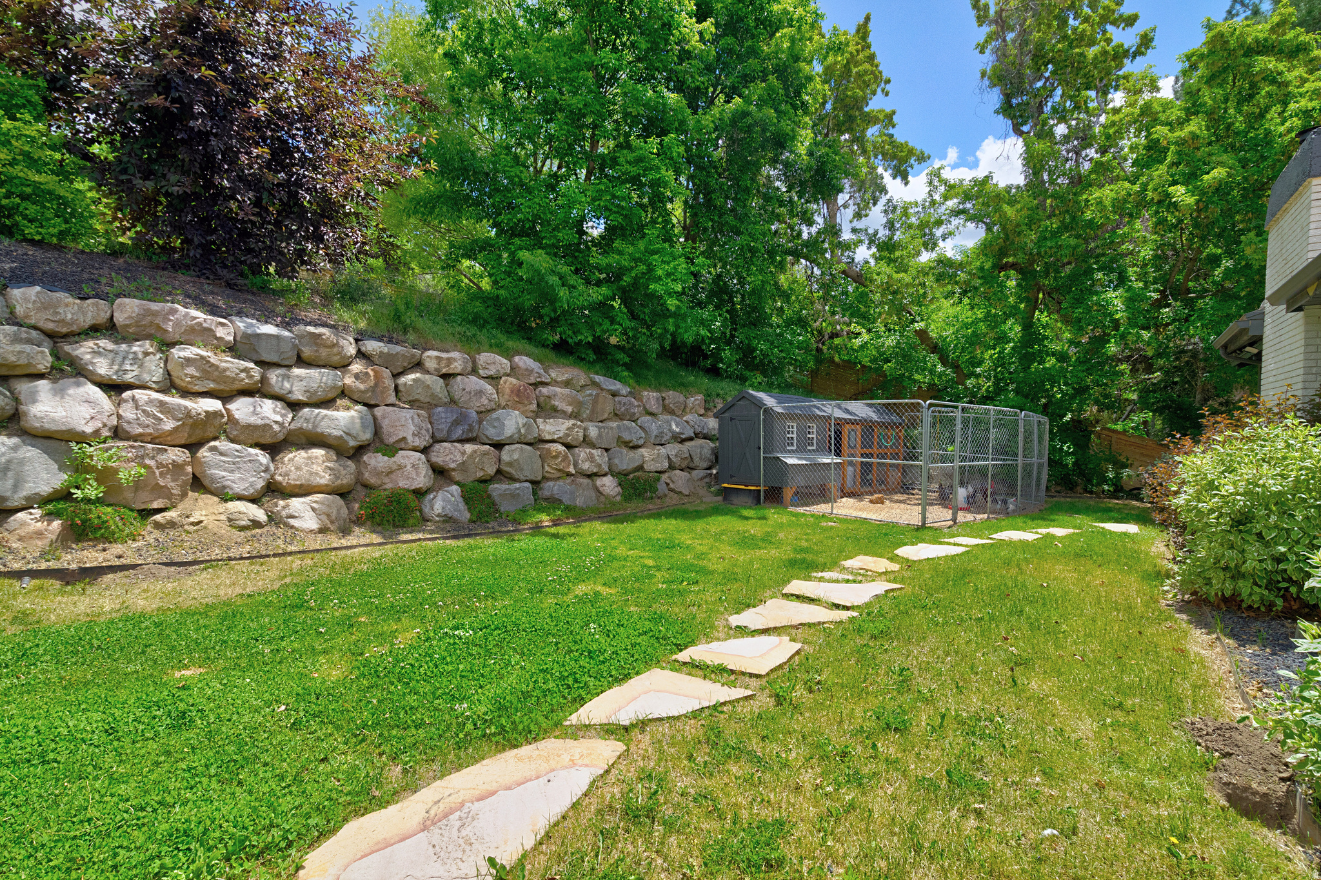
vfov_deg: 73.7
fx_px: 587
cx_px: 660
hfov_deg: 96.7
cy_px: 440
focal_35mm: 16
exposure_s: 1/640
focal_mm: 16
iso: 1250
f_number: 9
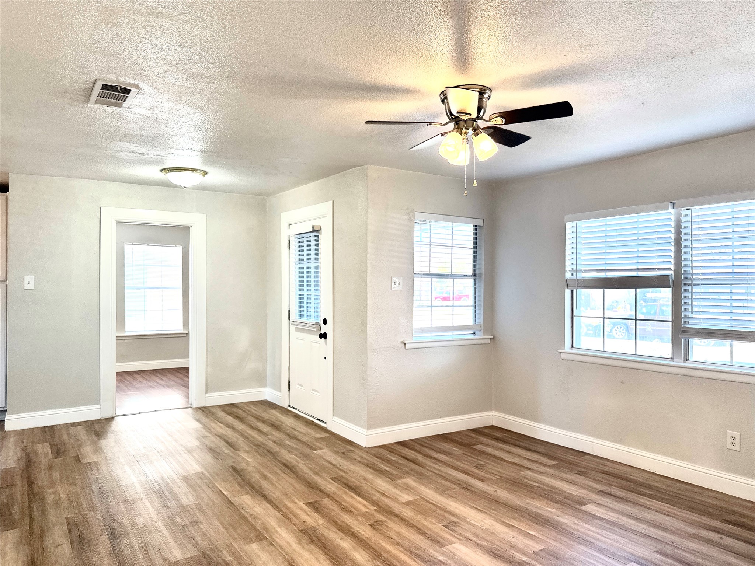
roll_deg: -0.3
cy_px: 283
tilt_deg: -0.9
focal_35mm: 24
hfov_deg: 71.6
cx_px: 378
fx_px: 523
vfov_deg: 56.8
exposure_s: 1/150
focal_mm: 6.76
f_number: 1.78
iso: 100
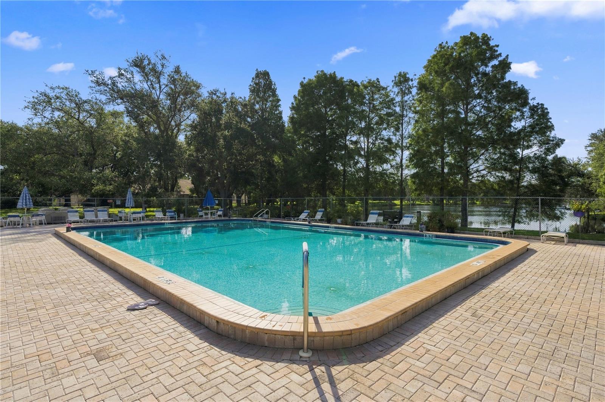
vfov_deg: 67.3
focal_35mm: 18
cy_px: 201
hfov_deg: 90.1
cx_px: 302
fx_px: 302
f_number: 7.1
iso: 100
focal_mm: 18
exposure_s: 1/1600
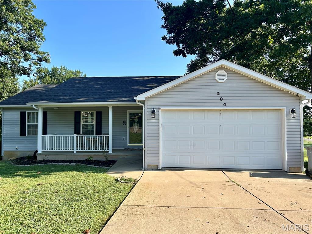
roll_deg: +0.7
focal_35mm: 26
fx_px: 234
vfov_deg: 53.1
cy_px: 117
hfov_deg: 67.3
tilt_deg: +1.0
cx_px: 156
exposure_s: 1/2123
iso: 50
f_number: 1.5
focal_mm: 5.7
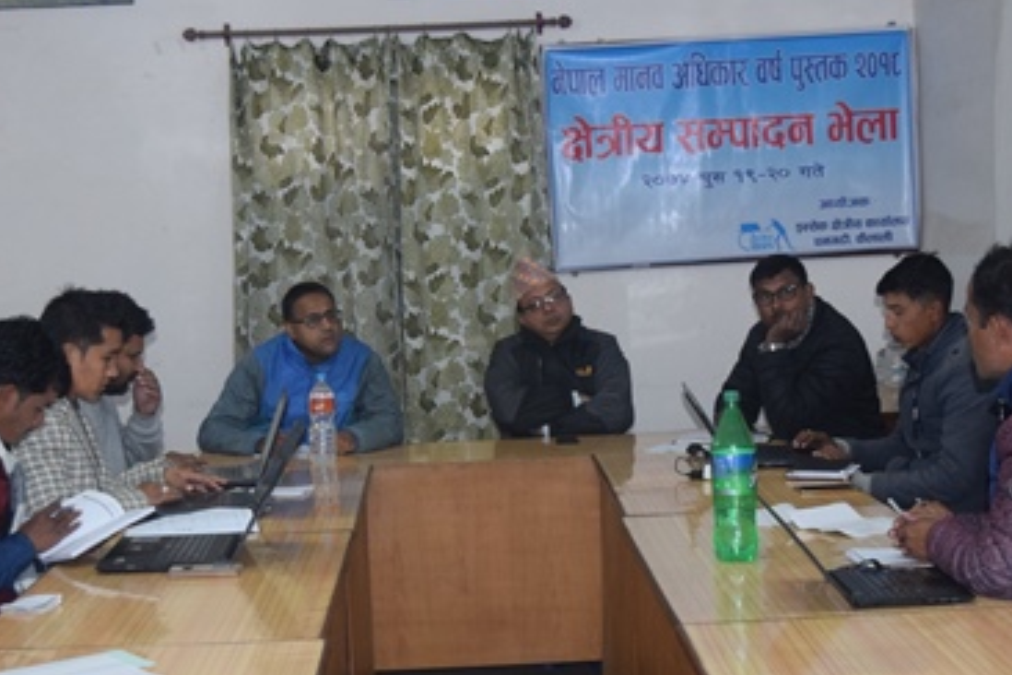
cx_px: 520
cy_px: 477
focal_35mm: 71
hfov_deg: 28.5
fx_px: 1992
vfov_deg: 19.1
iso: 1400
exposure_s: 1/60
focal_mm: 27
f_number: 4
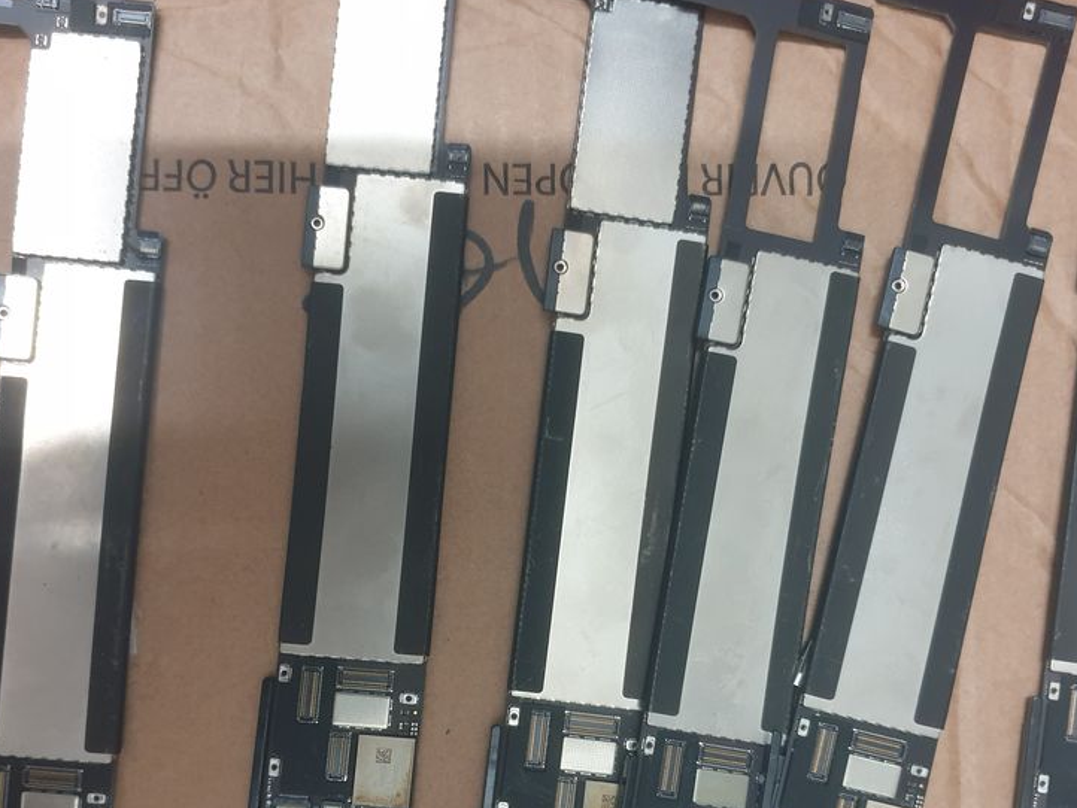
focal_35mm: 36
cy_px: 544
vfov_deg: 39.2
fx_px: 1120
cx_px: 537
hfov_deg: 51.3
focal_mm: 4.3
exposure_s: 1/32
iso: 250
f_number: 1.5
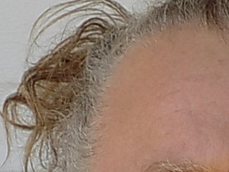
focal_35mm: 320
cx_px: 227
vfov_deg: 4.6
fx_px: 2117
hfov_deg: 6.2
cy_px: 359
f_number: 3.9
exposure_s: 1/250
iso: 80
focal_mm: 9.3
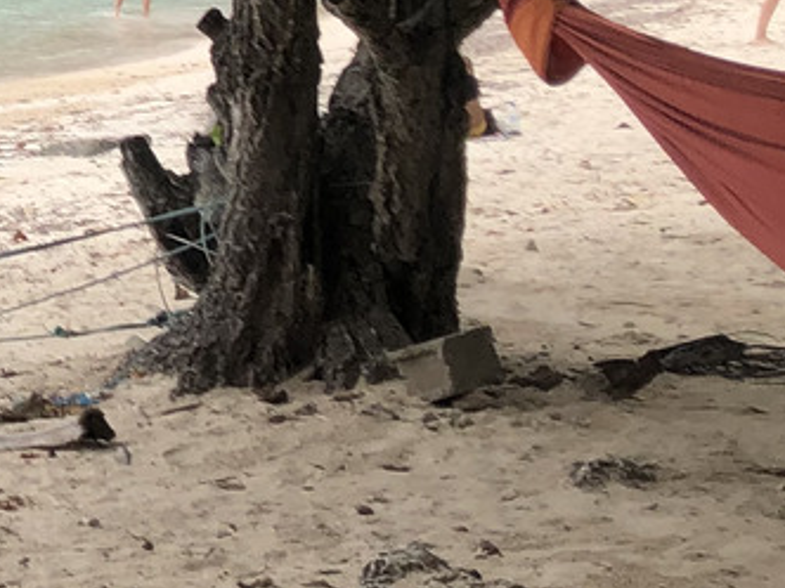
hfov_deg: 13.5
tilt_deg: +2.5
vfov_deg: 10.5
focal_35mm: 135
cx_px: -487
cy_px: -359
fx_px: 3061
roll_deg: +0.5
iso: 20
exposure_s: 1/1372
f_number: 1.8
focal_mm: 4
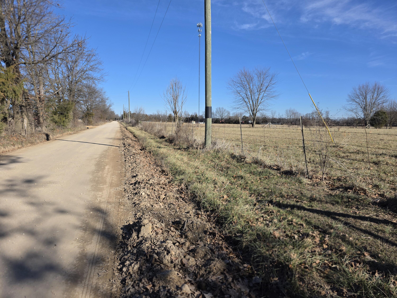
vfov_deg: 58.9
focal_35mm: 23
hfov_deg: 73.9
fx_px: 264
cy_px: 149
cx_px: 198
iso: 80
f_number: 1.7
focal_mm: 6.3
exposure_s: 1/6574
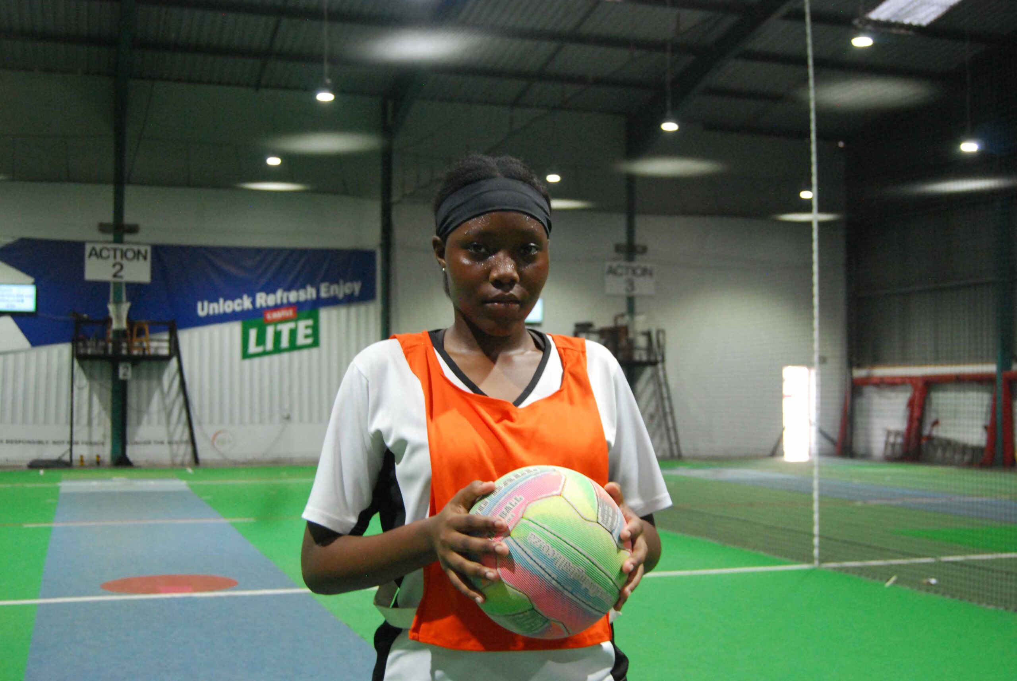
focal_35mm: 45
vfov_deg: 29.9
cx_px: 508
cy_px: 340
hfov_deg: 43.6
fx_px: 1273
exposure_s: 1/60
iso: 1250
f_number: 4.2
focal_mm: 30
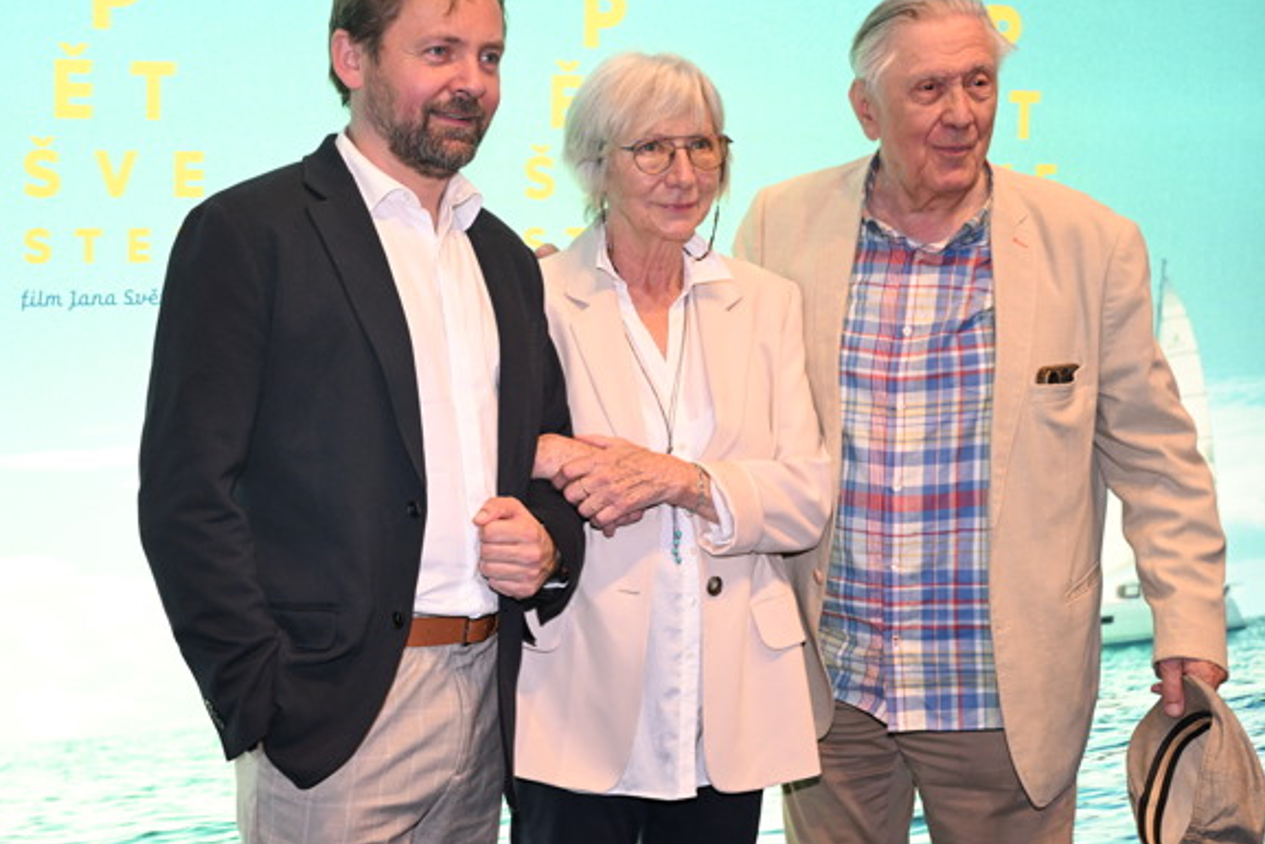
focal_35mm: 61
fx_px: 2144
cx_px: 539
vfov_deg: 22.3
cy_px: 362
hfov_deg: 32.8
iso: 2000
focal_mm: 51
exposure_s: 1/125
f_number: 5.6
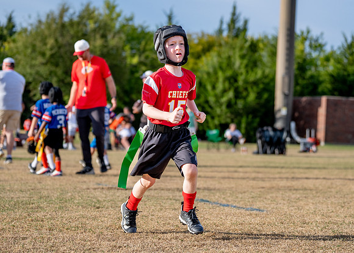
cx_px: 181
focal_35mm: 98
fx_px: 985
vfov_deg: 14.6
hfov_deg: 20.4
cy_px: 113
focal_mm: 70
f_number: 2.8
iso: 250
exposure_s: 1/4000
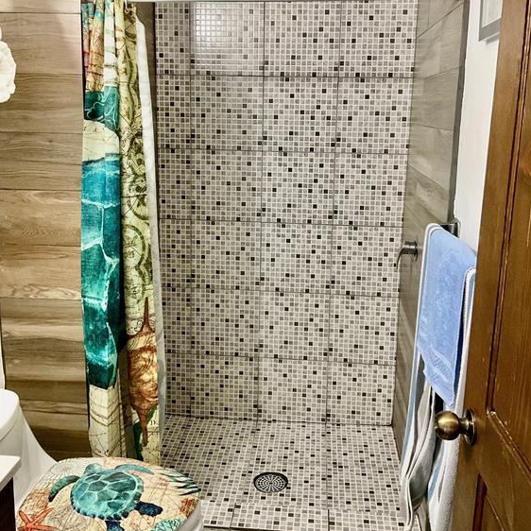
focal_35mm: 35
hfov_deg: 47.2
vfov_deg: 46.9
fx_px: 607
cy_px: 209
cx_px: 270
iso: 250
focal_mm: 3
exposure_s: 1/60
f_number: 1.8
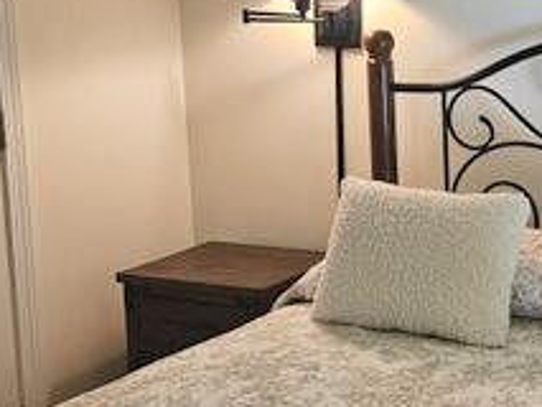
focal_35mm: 69
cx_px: 552
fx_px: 1081
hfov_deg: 26.5
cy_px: 125
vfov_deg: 21.2
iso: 250
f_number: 1.8
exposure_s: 1/120
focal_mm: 5.4
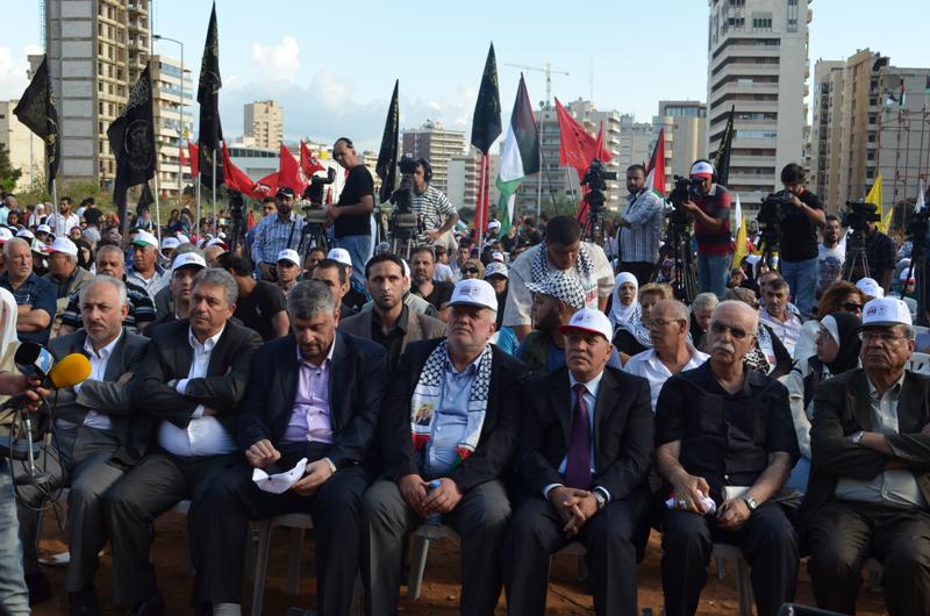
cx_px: 465
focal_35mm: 42
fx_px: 1083
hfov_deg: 46.5
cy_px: 308
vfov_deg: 31.8
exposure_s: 1/320
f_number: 9
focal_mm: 28
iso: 400
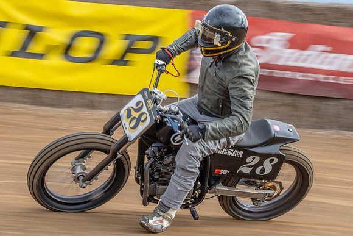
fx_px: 1496
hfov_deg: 13.5
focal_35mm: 153
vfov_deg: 9.0
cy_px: 109
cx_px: 177
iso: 200
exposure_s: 1/100
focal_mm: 78
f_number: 13
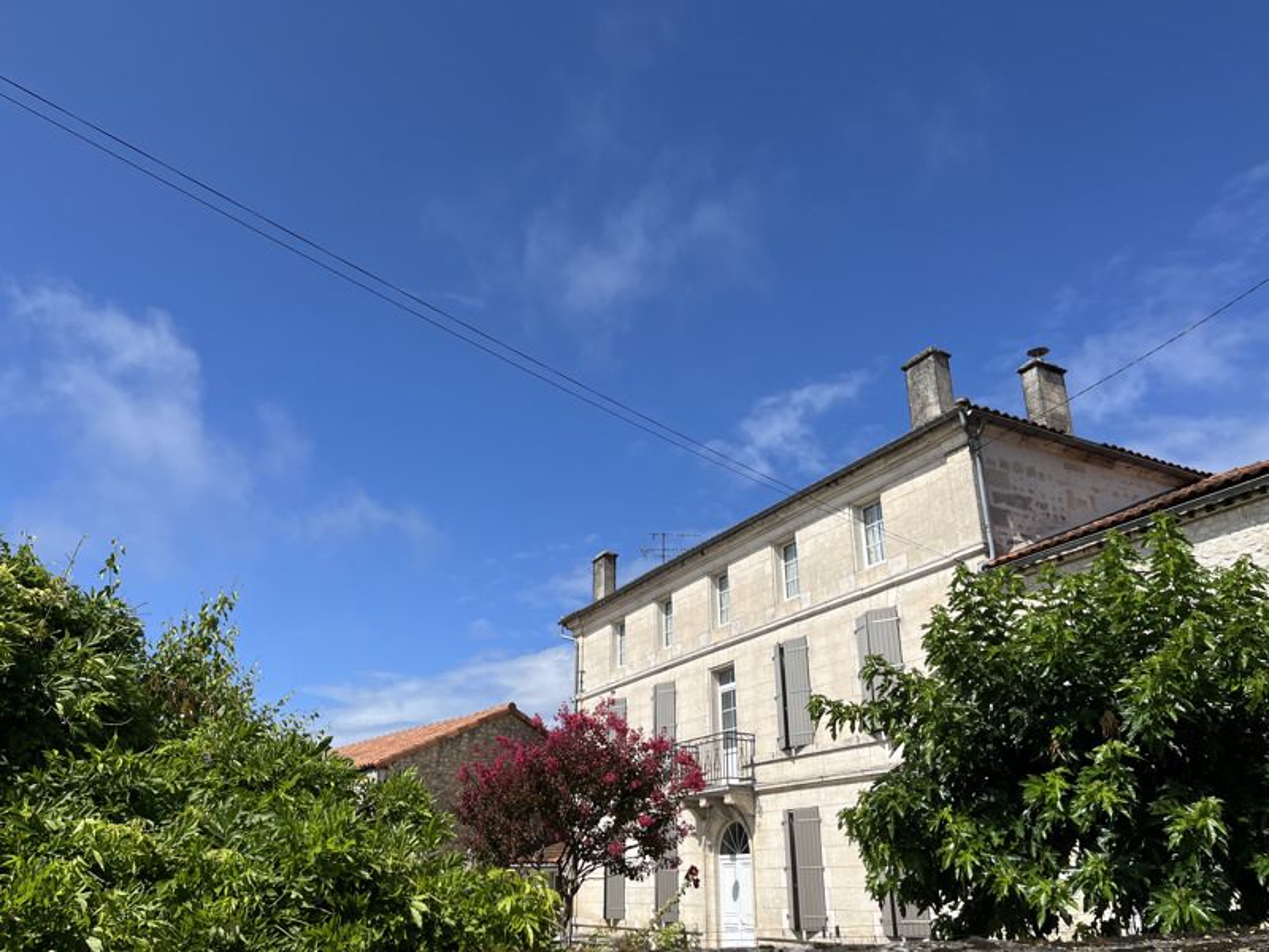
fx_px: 953
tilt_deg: +22.6
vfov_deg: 53.1
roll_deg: +0.0
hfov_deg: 67.3
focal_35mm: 26
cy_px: 476
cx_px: 634
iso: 50
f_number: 1.6
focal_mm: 5.1
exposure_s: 1/4651
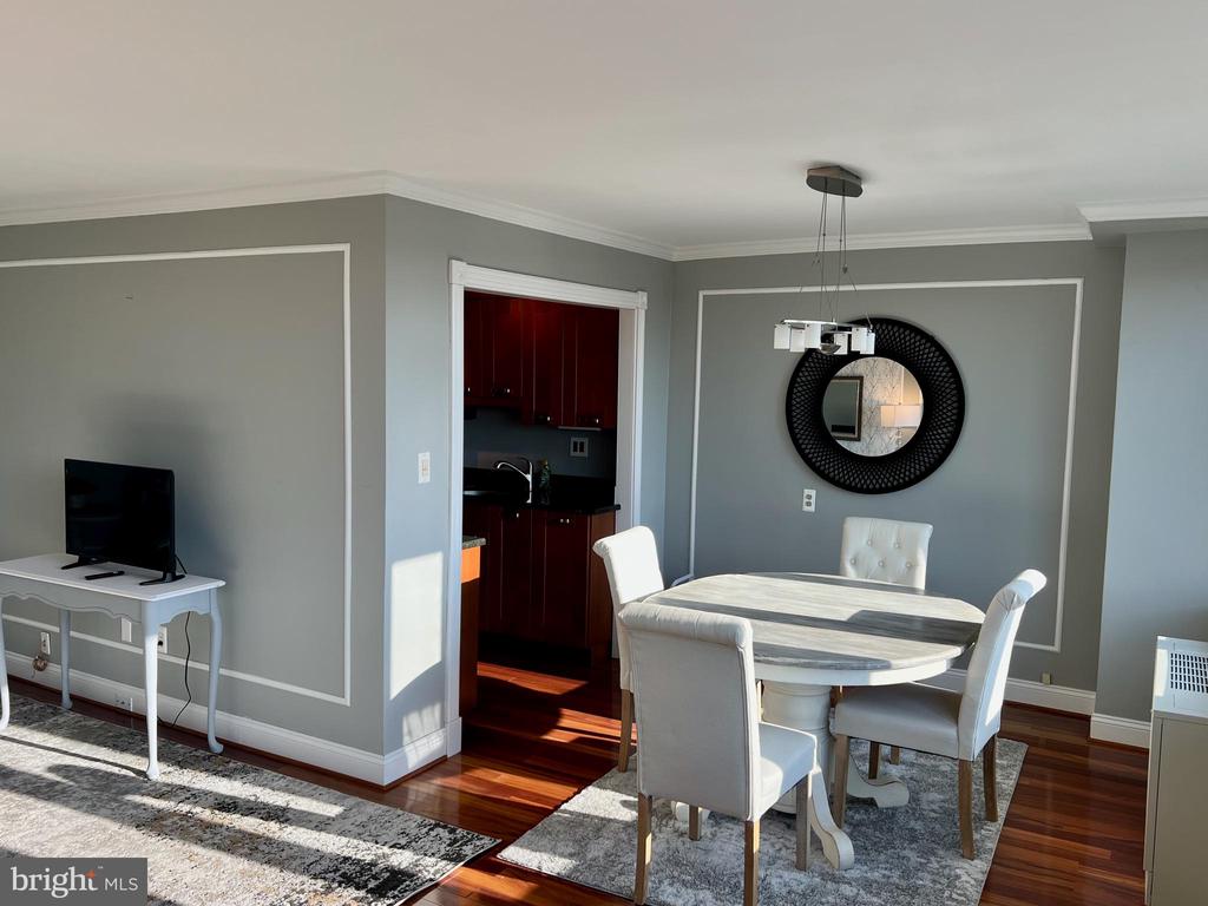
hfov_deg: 67.3
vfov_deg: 53.1
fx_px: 907
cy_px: 453
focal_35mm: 26
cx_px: 604
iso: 50
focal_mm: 5.7
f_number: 1.5
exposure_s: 1/427
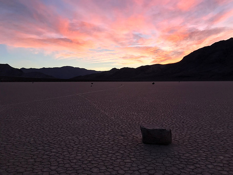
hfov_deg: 63.4
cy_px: 88
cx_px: 116
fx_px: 188
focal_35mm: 28
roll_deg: +0.7
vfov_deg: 49.7
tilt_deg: -1.7
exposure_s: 1/120
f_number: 1.8
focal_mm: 3.99
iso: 40
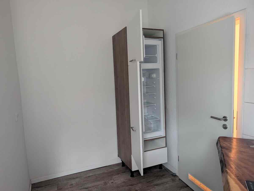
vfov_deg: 57.0
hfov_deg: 71.5
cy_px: 96
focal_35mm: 24
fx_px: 176
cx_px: 127
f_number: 1.68
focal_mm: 6.9
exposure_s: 1/25
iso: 258
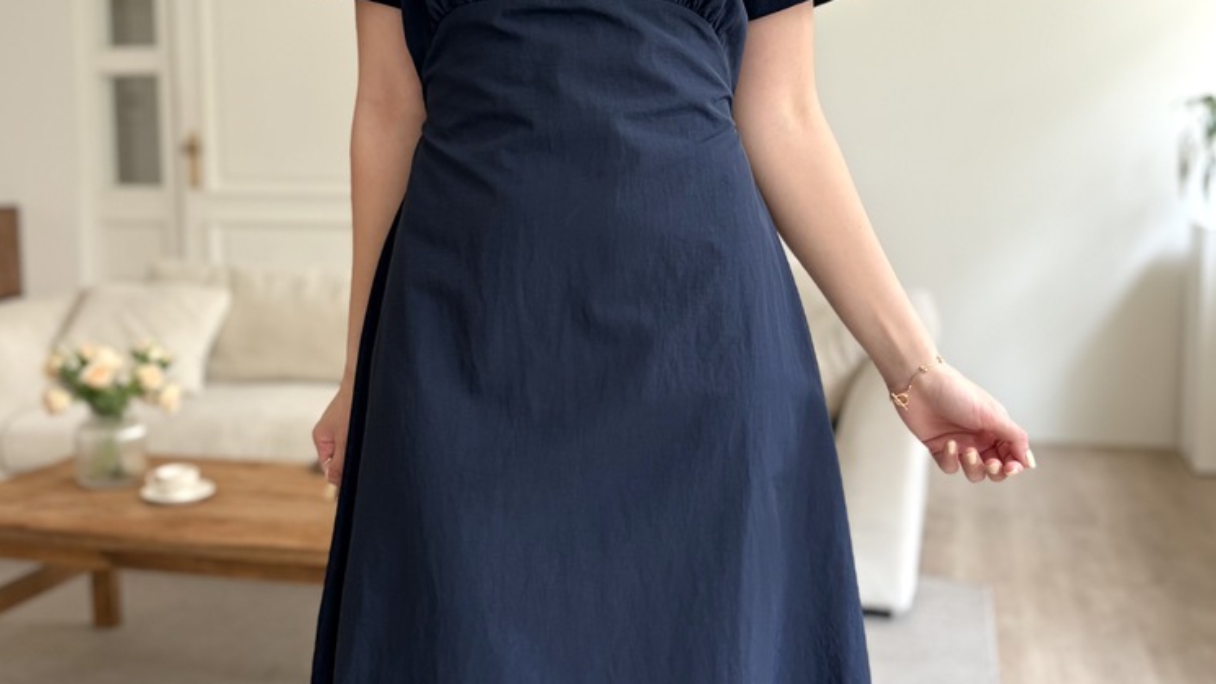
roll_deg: -0.4
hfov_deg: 52.8
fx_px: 1225
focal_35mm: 38
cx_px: 610
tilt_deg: -7.2
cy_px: 415
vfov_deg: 31.1
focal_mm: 5.96
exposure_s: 1/115
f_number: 1.6
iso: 125
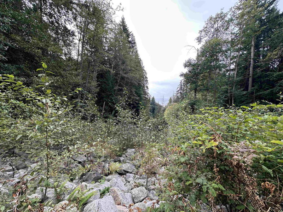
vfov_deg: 85.7
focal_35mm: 14
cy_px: 106
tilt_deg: -3.5
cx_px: 142
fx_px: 114
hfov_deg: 102.1
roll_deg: -0.4
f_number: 2.2
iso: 40
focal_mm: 2.22
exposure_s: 1/108
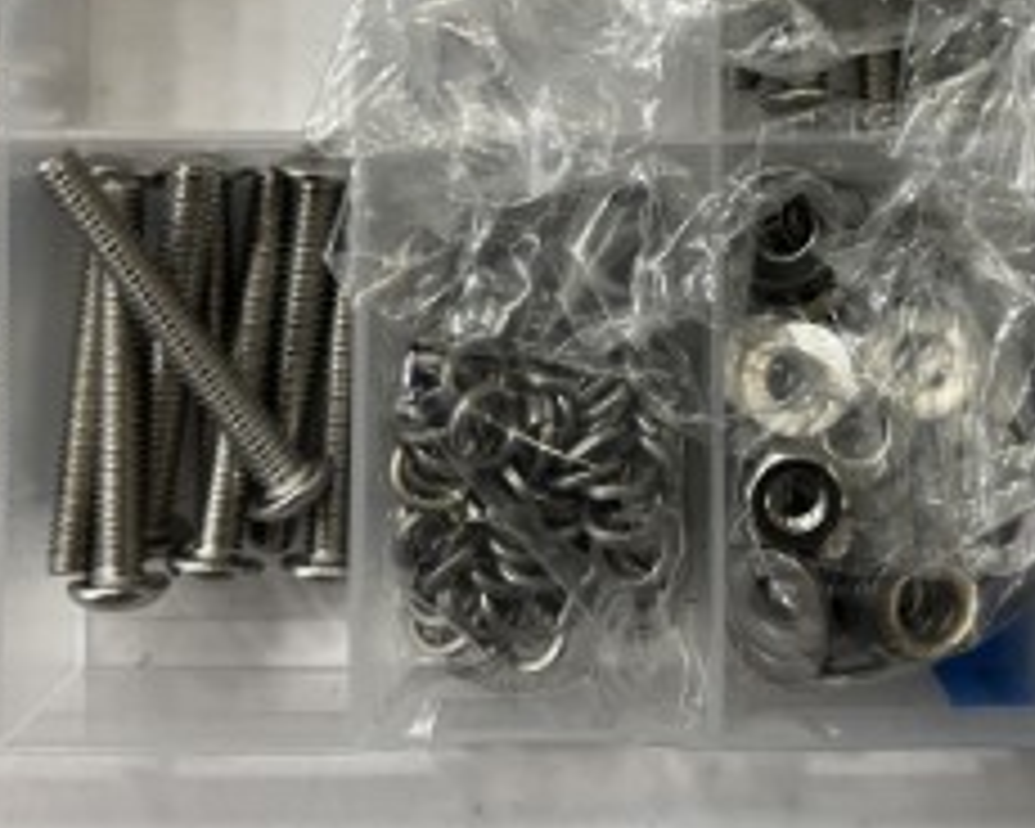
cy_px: 153
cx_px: 650
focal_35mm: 47
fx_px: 1440
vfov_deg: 31.2
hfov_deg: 39.3
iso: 160
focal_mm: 5.1
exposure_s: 1/60
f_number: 1.6
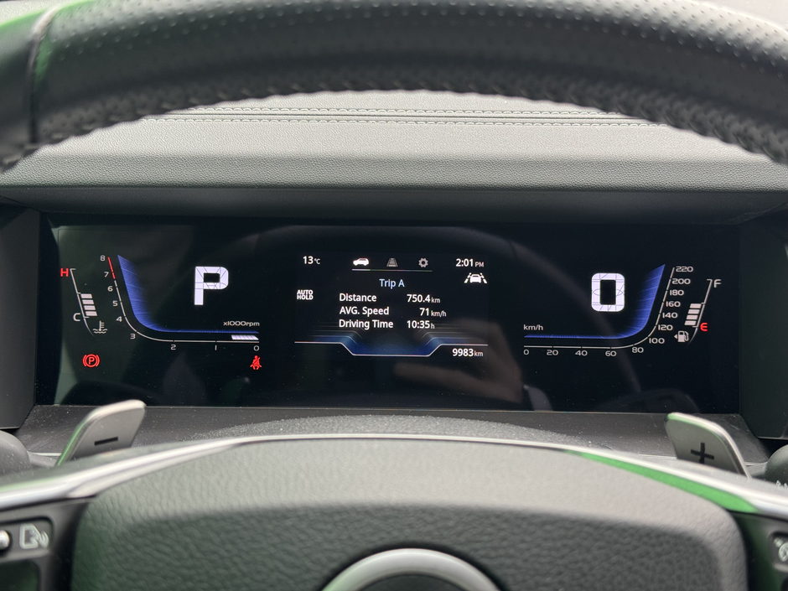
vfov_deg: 30.3
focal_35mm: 48
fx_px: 1093
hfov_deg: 39.7
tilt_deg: -23.6
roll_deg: -2.4
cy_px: 296
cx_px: 394
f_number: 1.78
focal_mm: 6.76
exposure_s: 1/119
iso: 100
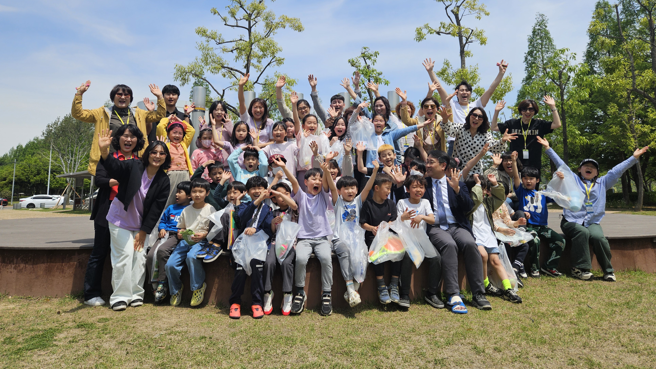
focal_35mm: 26
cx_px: 335
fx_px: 452
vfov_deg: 43.9
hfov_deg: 71.9
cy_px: 128
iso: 25
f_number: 1.8
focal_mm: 5.4
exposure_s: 1/1700
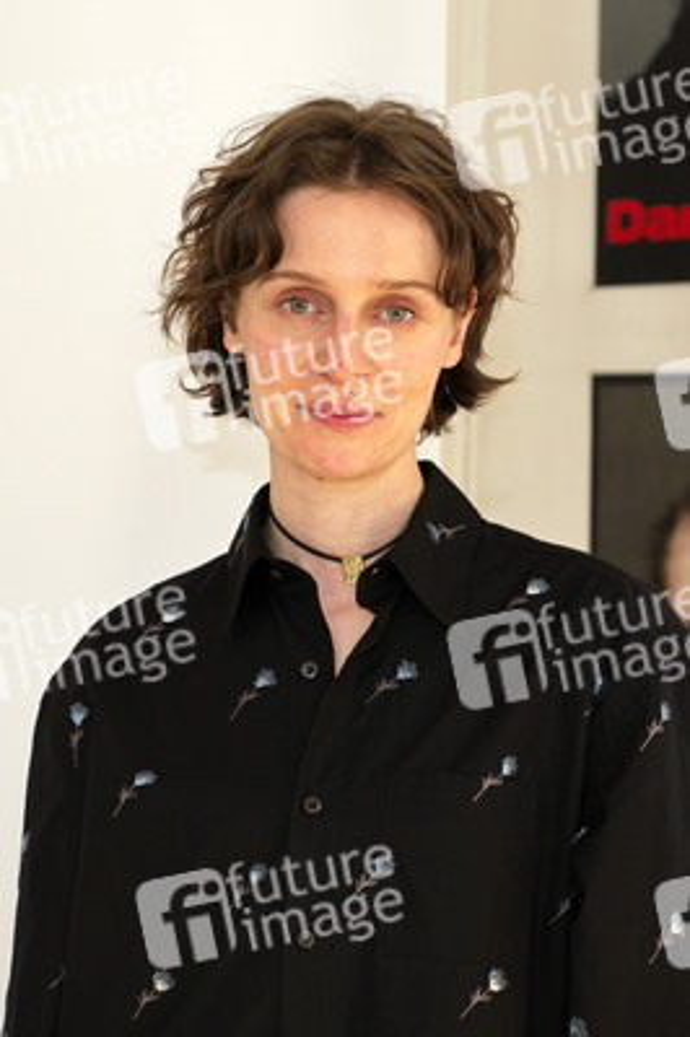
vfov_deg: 32.4
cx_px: 345
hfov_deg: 21.9
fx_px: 1785
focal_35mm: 62
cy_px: 518
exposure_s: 1/200
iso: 400
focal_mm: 62
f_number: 4.5
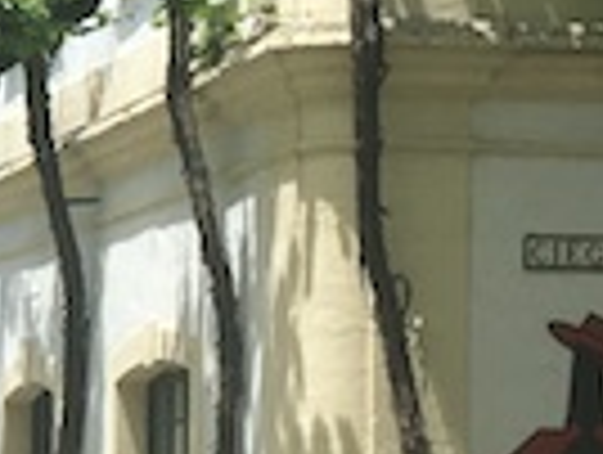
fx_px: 3019
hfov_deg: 10.3
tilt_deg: +5.7
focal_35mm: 173
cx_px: -684
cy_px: 252
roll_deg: -1.8
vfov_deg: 8.6
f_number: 2.2
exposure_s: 1/1148
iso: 25
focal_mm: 4.15
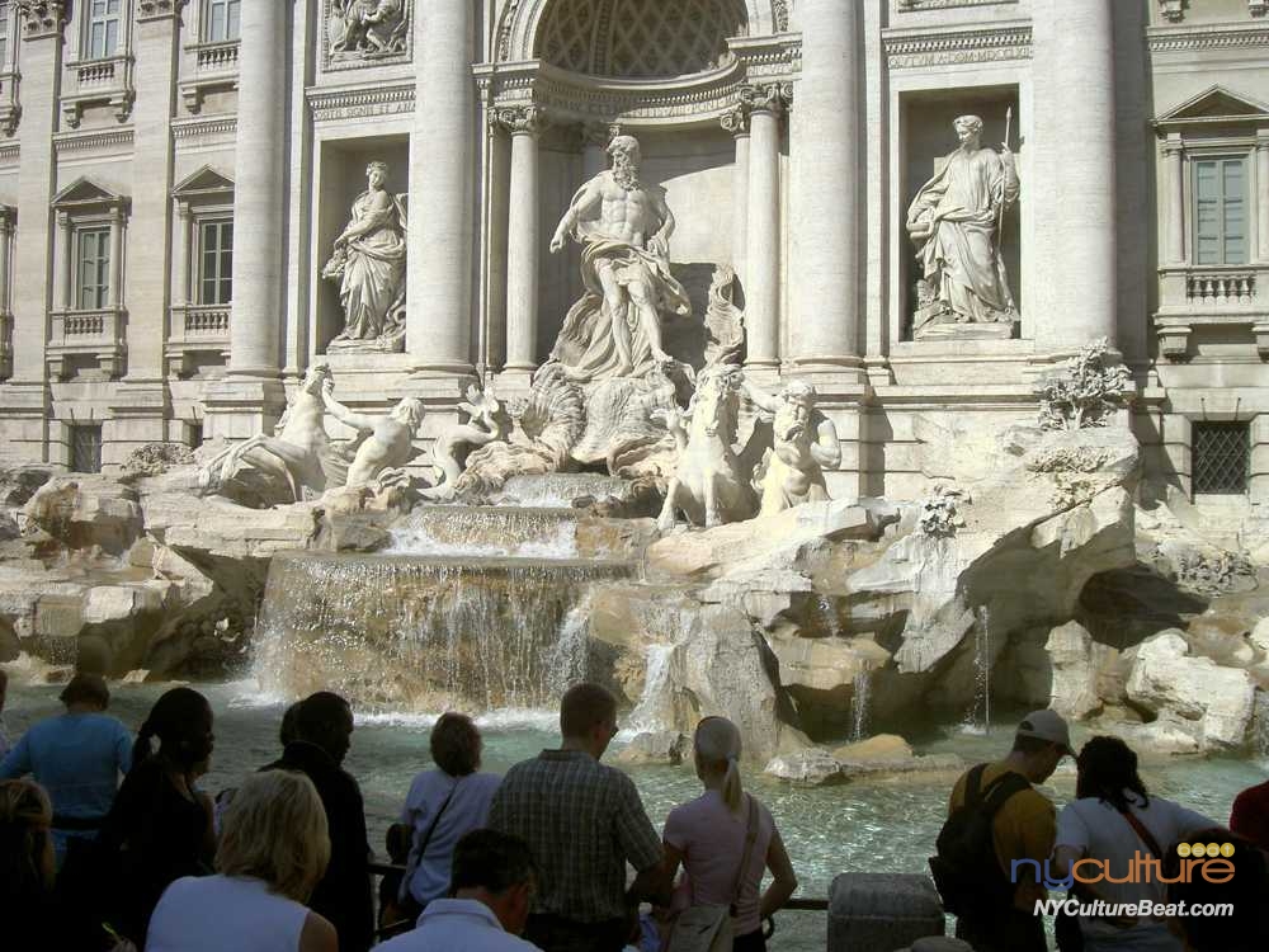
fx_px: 1430
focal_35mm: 39
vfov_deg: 36.8
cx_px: 634
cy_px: 476
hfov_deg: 47.9
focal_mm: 8
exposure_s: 1/1000
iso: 100
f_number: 4.7
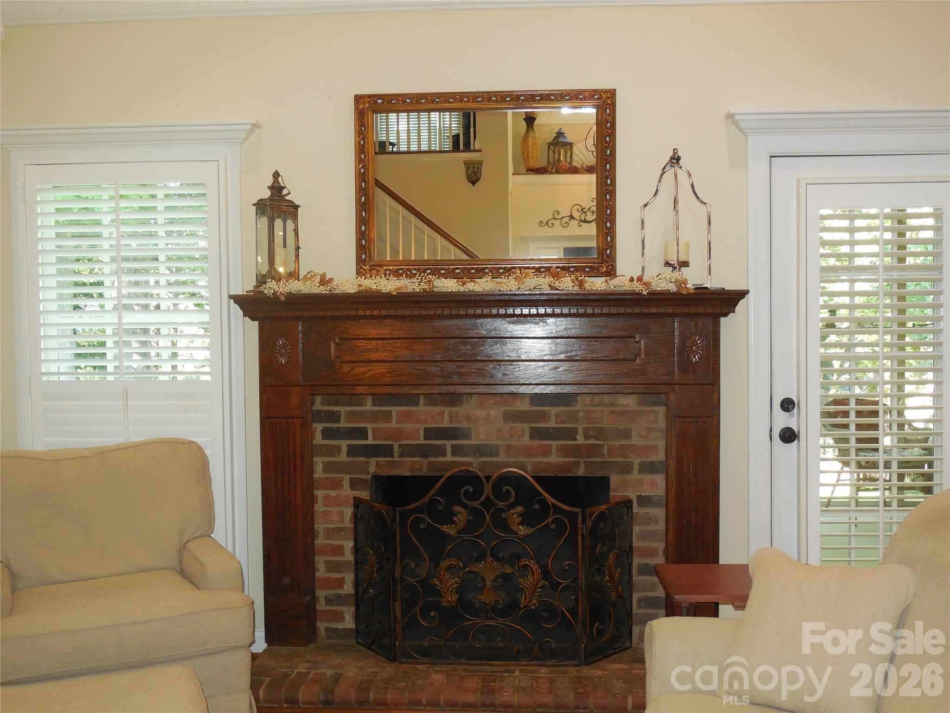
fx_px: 1098
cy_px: 356
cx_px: 475
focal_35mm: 40
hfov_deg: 46.8
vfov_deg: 36.0
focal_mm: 7.1
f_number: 3.6
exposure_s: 1/30
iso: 560
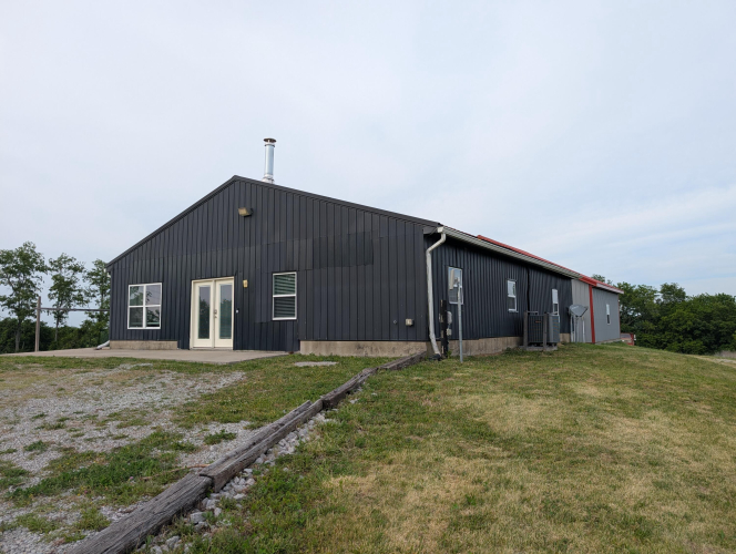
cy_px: 277
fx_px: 511
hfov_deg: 71.5
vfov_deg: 56.9
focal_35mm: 24
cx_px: 368
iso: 24
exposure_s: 1/635
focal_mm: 6.9
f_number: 1.68
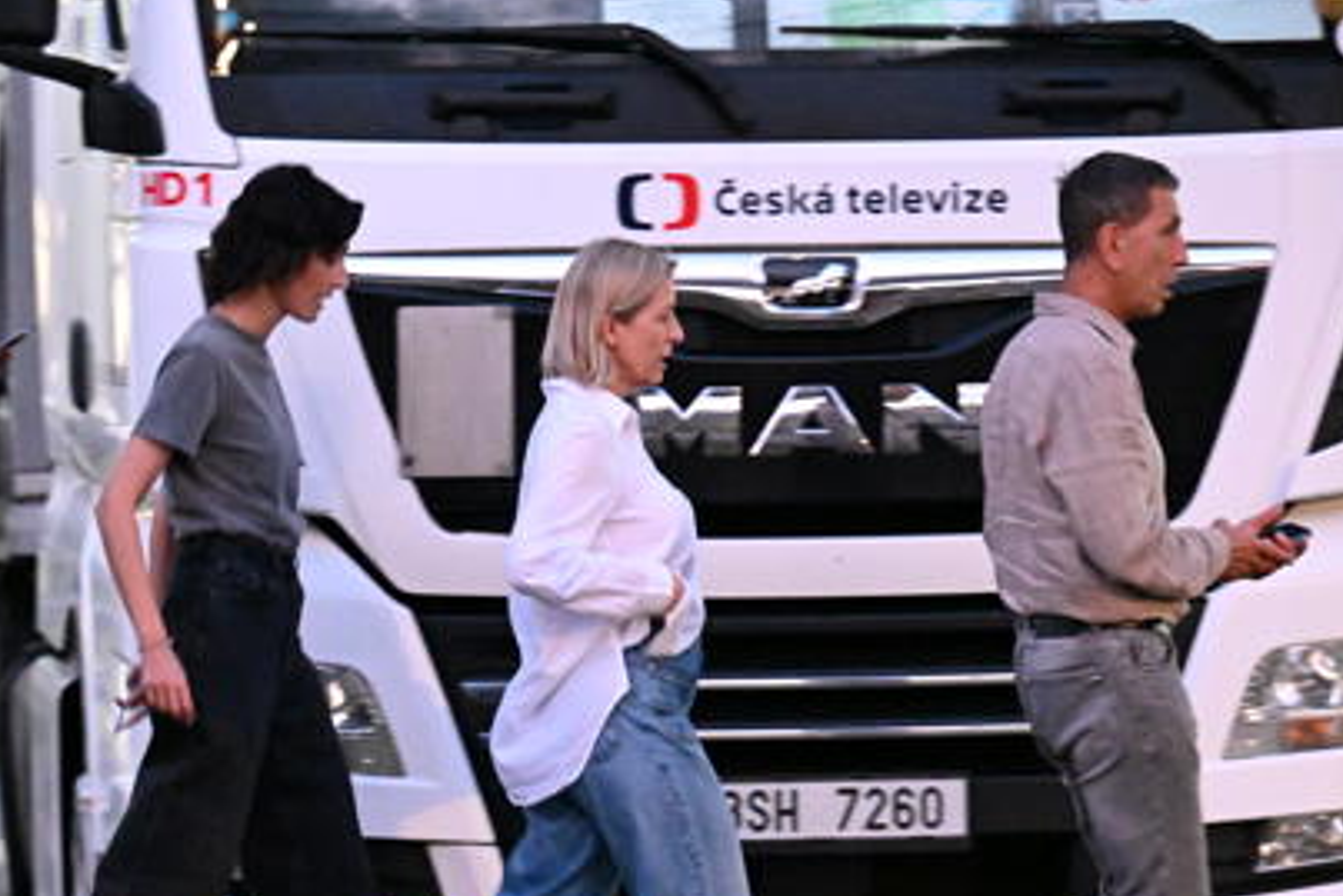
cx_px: 480
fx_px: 8620
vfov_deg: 5.9
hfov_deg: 8.9
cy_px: 673
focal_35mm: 231
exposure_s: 1/100
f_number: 2.8
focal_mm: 135
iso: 20000
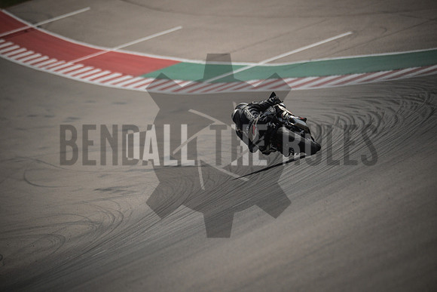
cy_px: 146
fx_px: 5111
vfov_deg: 3.3
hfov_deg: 4.9
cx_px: 218
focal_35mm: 421
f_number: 5.2
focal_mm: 280.4
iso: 640
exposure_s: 1/5000
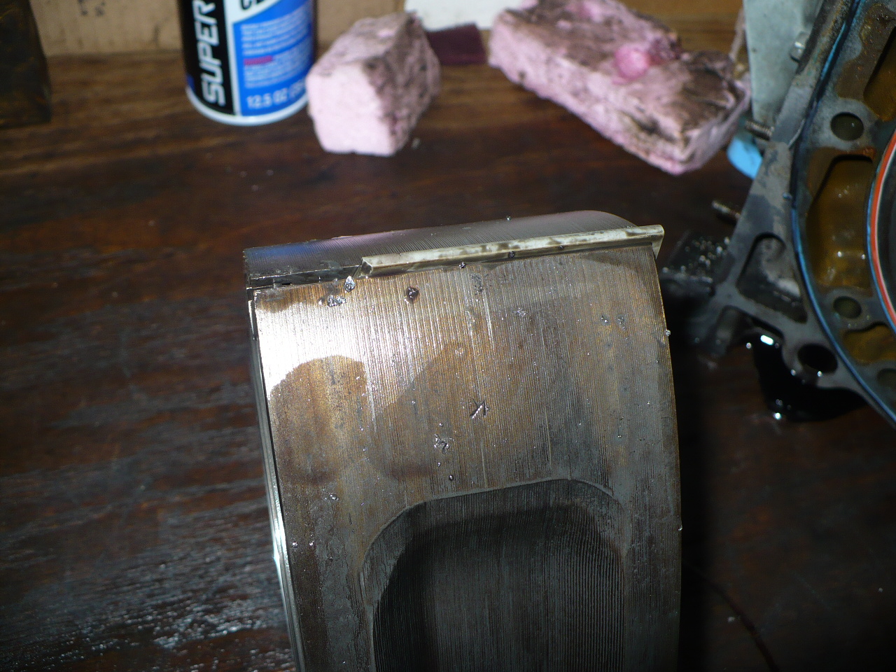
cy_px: 336
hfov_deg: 50.1
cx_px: 448
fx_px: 958
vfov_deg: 38.7
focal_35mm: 37
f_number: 2.8
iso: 100
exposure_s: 1/30
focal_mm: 6.1
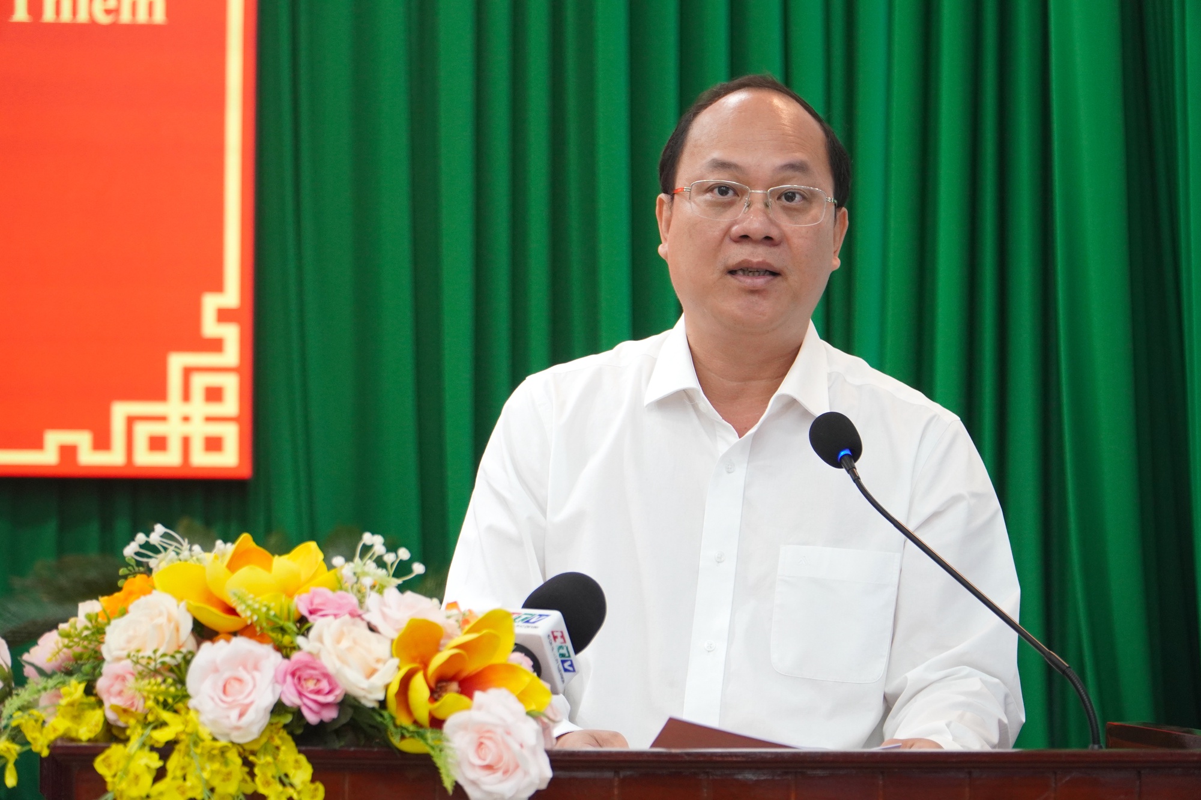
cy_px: 400
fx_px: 3652
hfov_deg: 18.7
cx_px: 600
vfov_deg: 12.5
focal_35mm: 110
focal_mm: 73
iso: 1000
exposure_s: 1/125
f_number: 4
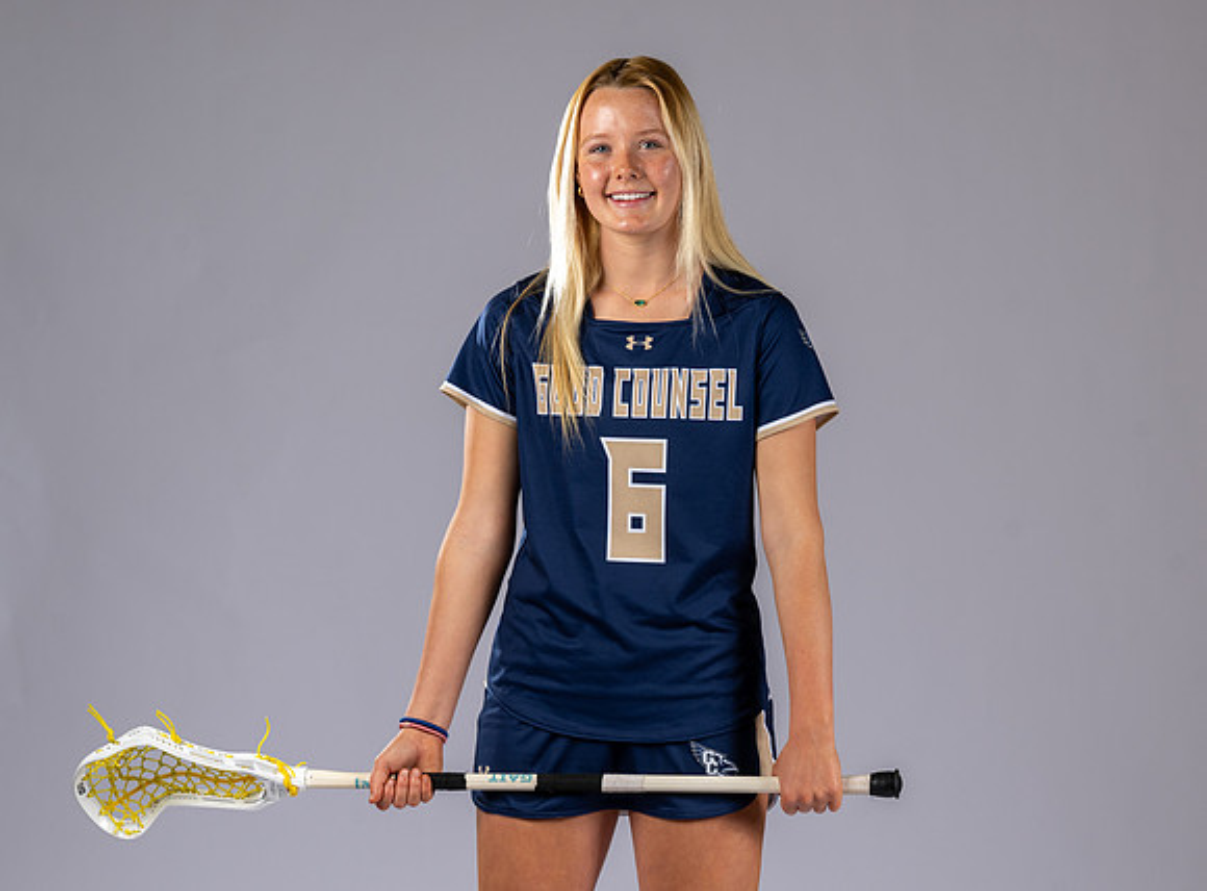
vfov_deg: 13.0
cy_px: 515
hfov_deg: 17.6
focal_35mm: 113
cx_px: 645
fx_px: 3902
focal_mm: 88
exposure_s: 1/200
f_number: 6.3
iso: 250
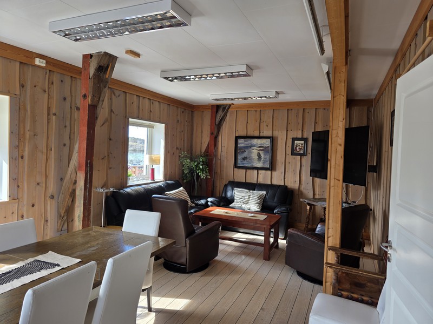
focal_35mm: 23
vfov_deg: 58.9
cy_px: 162
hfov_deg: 73.9
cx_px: 216
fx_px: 288
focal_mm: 6.3
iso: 32
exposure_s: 1/100
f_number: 1.7
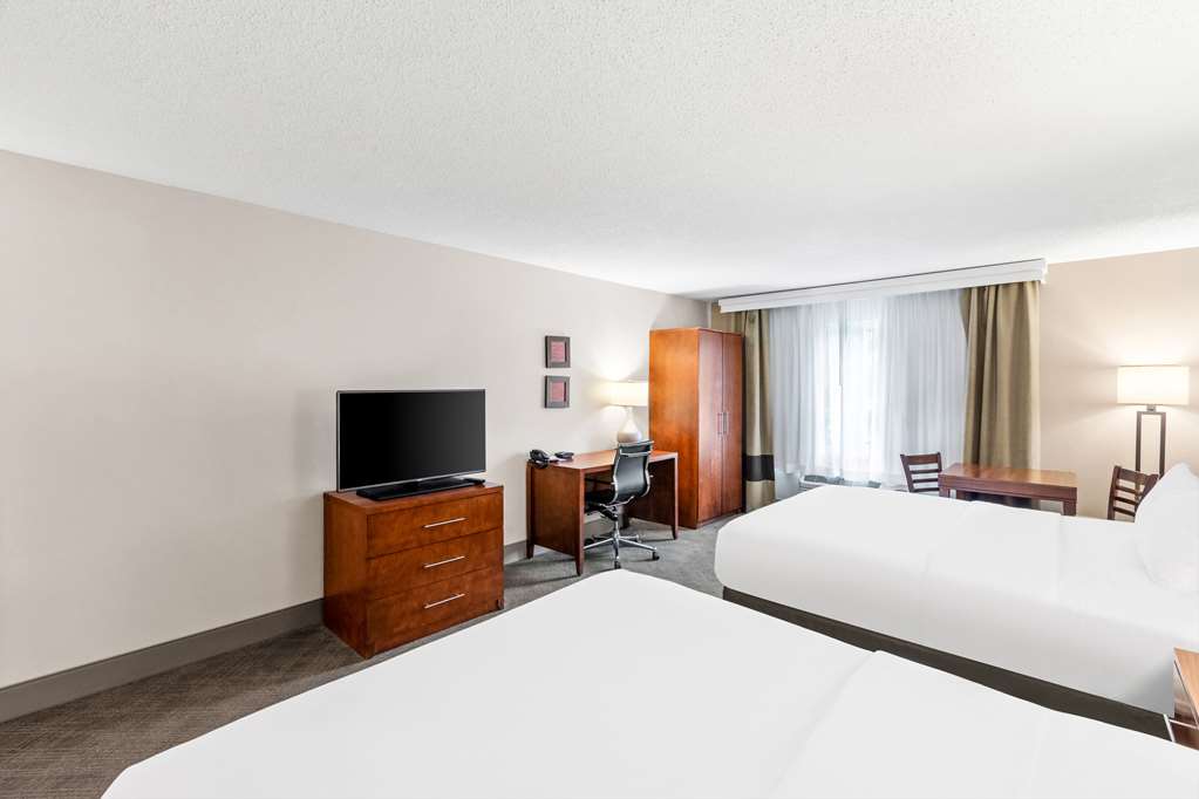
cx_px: 600
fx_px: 500
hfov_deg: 100.4
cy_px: 400
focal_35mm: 15
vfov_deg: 77.3
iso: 400
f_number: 8
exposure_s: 1/5
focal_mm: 10
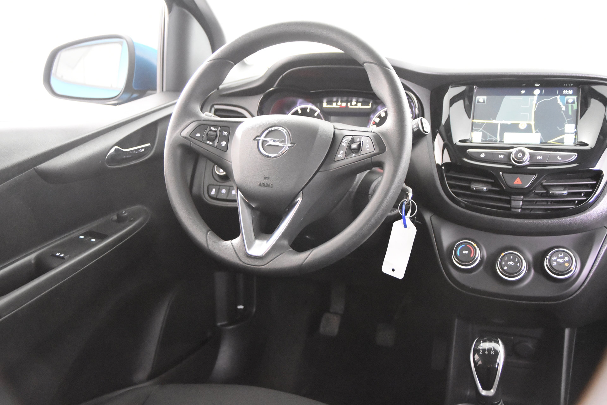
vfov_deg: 34.2
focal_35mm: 39
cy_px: 202
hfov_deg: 49.6
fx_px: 658
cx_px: 304
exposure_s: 1/40
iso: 10000
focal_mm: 26
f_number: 3.2
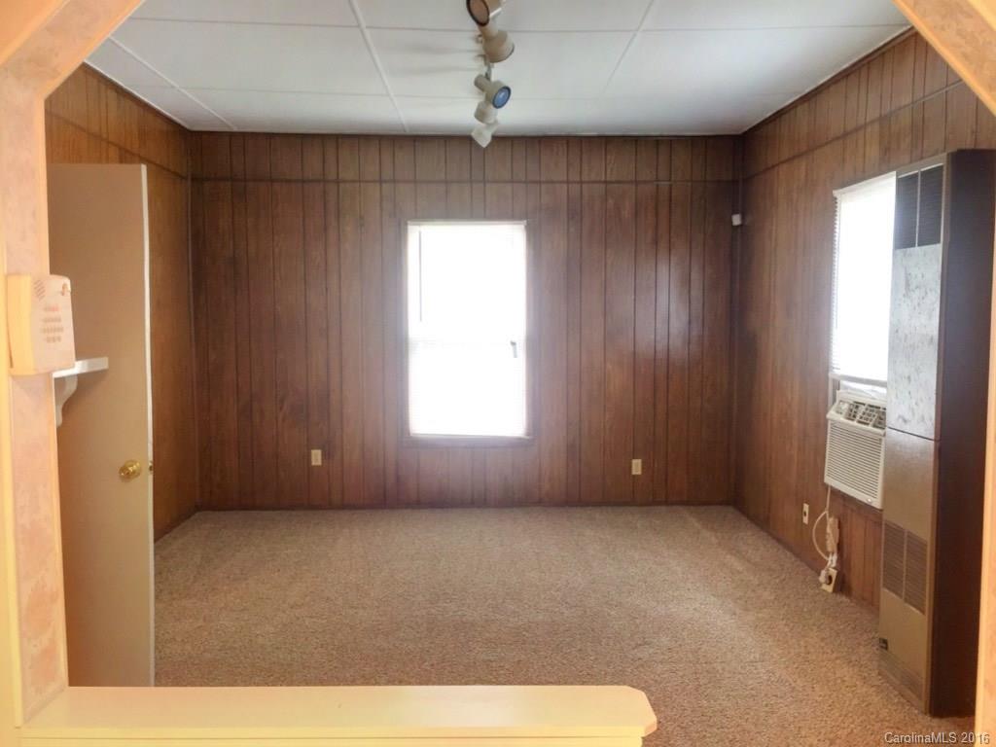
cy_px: 374
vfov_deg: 48.2
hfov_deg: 61.7
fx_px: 834
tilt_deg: -3.9
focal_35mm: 29
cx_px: 498
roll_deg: -1.0
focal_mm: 4.15
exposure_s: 1/30
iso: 250
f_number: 2.2
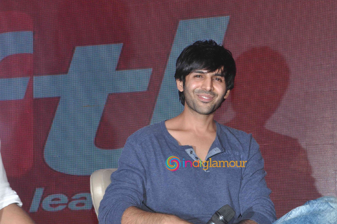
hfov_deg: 22.8
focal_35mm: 89
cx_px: 206
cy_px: 127
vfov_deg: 15.3
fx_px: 833
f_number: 9
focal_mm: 48
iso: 800
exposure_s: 1/250
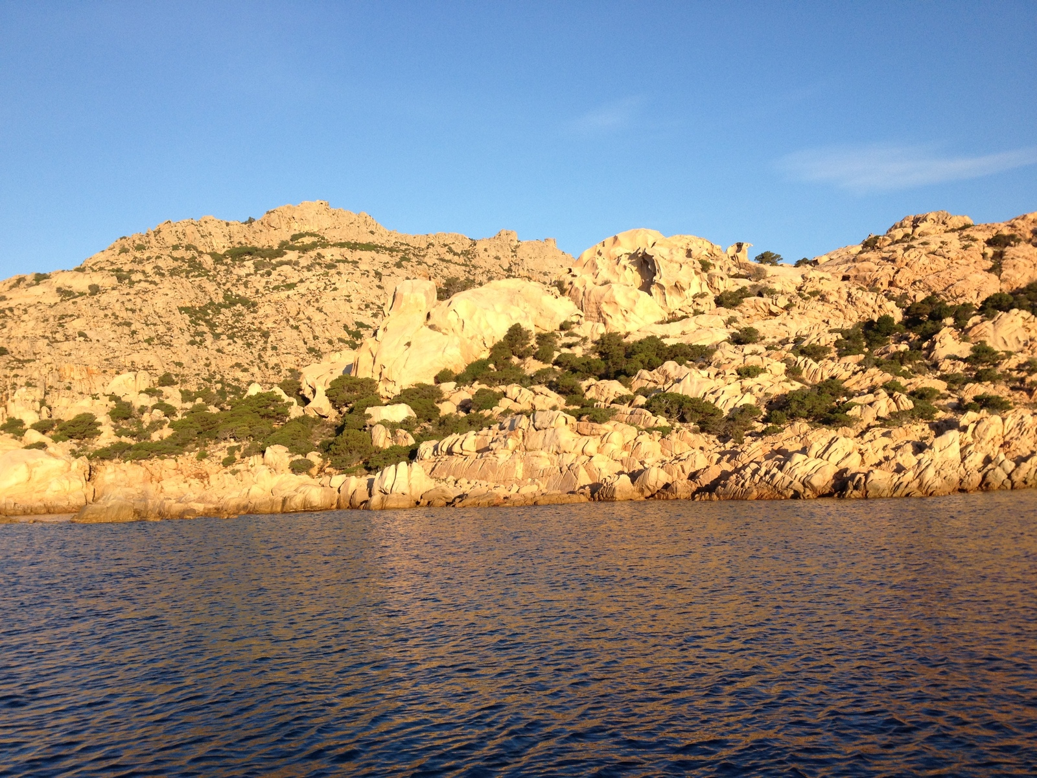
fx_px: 1049
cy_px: 389
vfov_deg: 40.7
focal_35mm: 35
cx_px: 518
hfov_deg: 52.6
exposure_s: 1/736
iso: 64
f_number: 2.4
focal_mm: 4.28
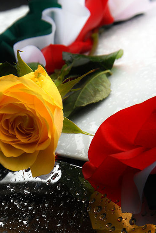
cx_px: 38
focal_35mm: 198
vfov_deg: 10.4
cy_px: 177
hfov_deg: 7.0
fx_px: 1283
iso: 200
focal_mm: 80
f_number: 11
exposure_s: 1/40
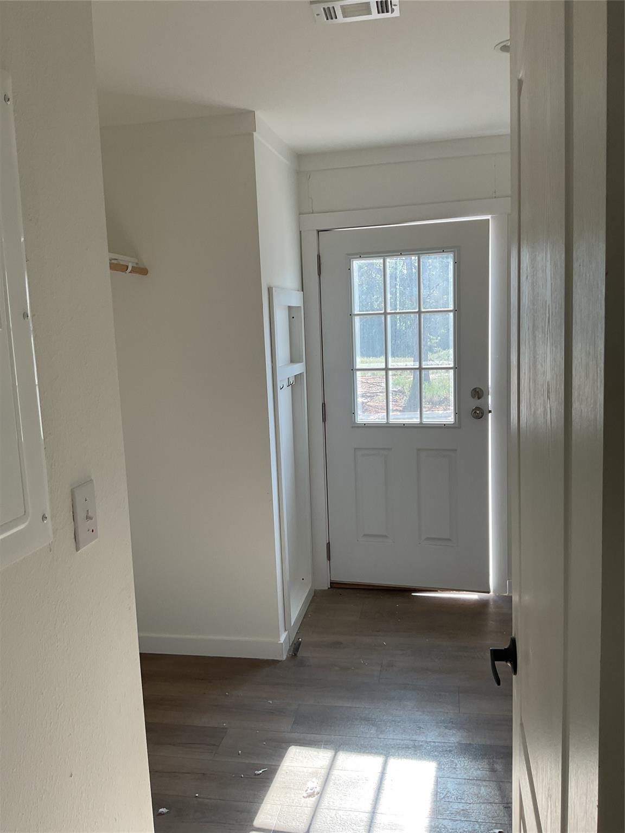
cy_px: 416
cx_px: 312
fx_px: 698
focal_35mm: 29
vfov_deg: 61.7
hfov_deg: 48.2
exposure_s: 1/120
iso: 20
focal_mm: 3
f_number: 1.8
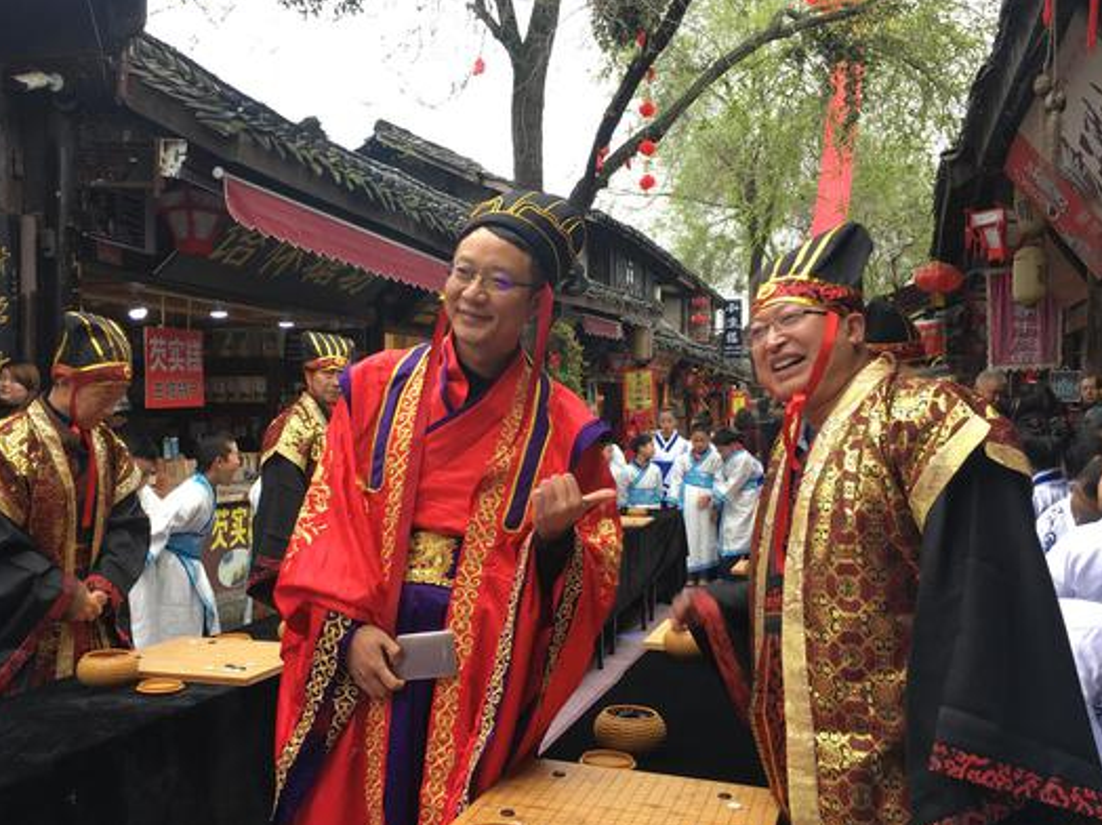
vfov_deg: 39.5
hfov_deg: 51.3
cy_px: 458
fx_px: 1145
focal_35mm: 36
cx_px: 492
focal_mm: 4.15
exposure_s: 1/100
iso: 32
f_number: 2.2
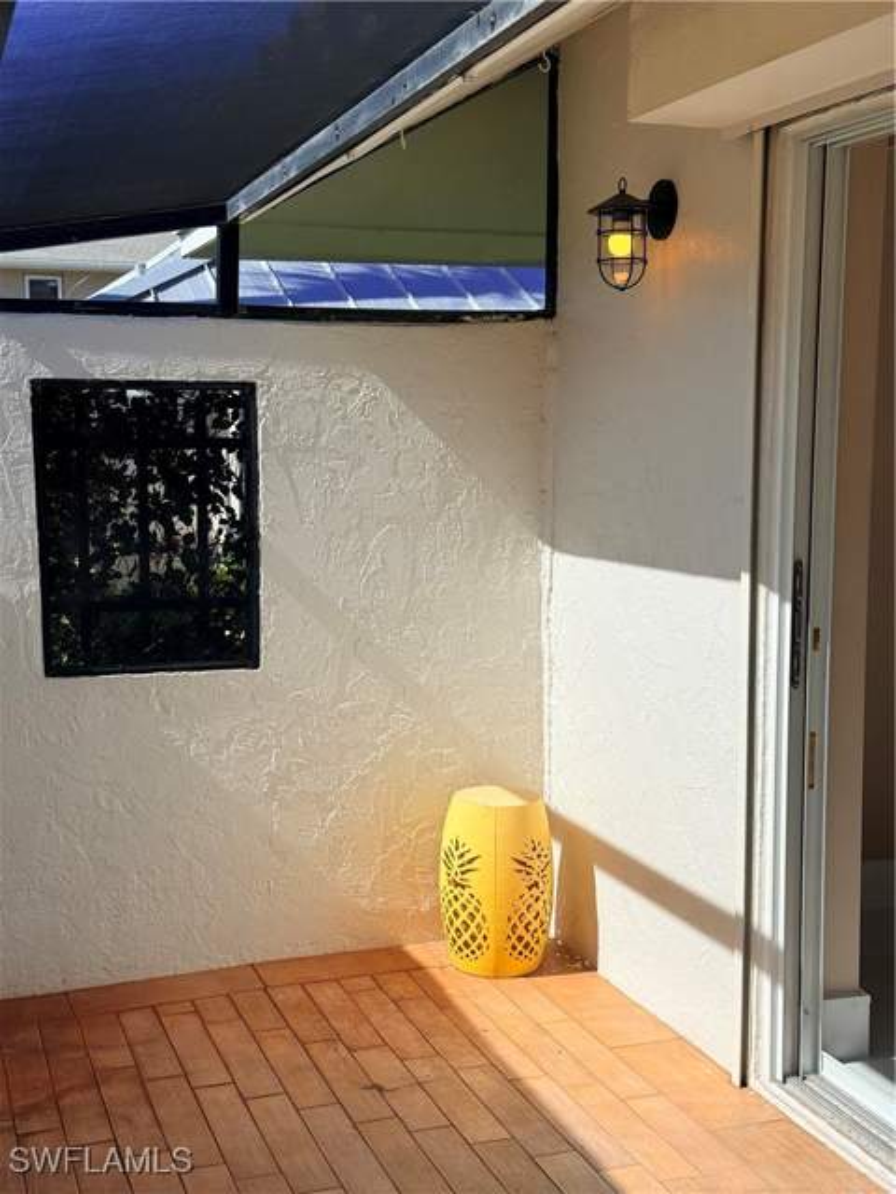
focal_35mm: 48
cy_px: 597
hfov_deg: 30.3
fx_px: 1657
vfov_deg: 39.7
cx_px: 448
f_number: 1.78
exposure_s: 1/5208
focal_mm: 6.76
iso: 80
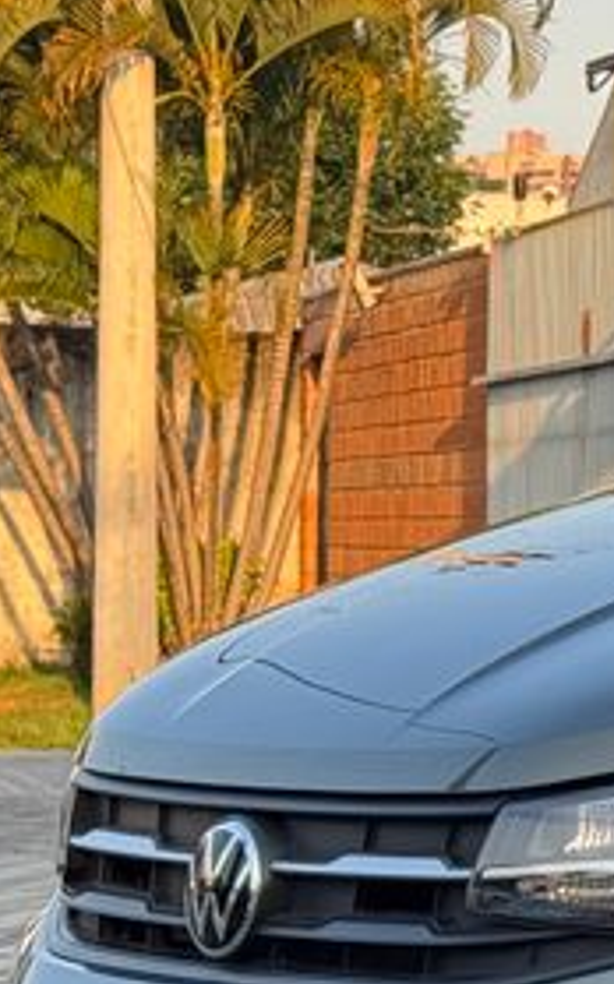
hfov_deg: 7.1
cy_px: 578
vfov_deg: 12.0
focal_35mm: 174
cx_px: 1523
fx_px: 4666
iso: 64
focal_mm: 6.76
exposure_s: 1/433
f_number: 1.78
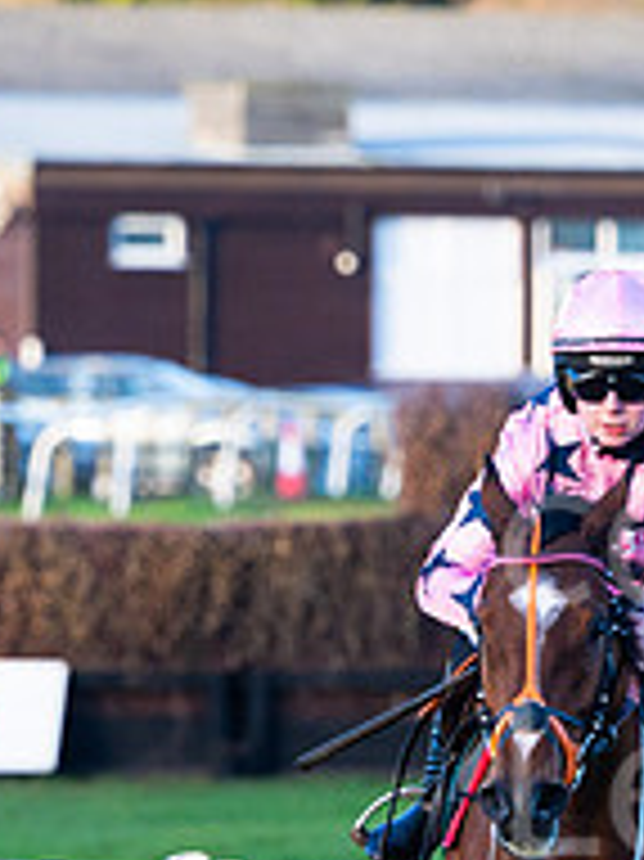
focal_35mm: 568
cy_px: 781
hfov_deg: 2.6
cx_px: 935
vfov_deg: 3.5
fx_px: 14105
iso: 800
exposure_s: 1/1600
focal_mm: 165
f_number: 3.5
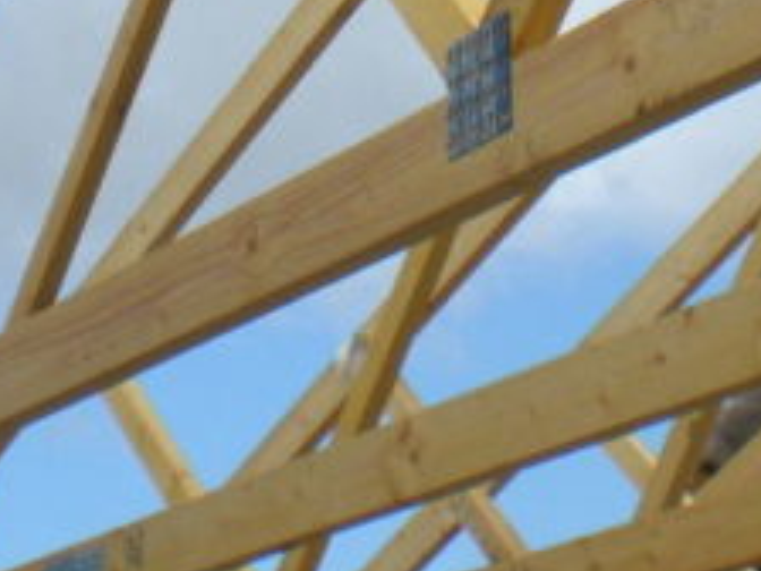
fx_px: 3320
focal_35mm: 151
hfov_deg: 13.1
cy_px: -347
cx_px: 503
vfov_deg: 9.5
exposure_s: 1/247
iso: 64
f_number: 4.9
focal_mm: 7.4
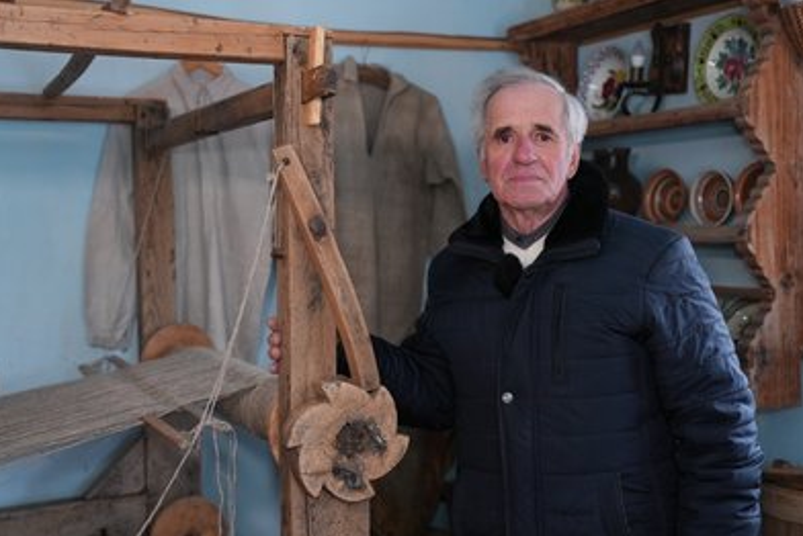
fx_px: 1094
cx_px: 404
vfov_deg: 27.6
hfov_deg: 40.3
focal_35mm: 49
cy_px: 271
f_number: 3.2
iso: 1000
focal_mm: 48
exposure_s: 1/100
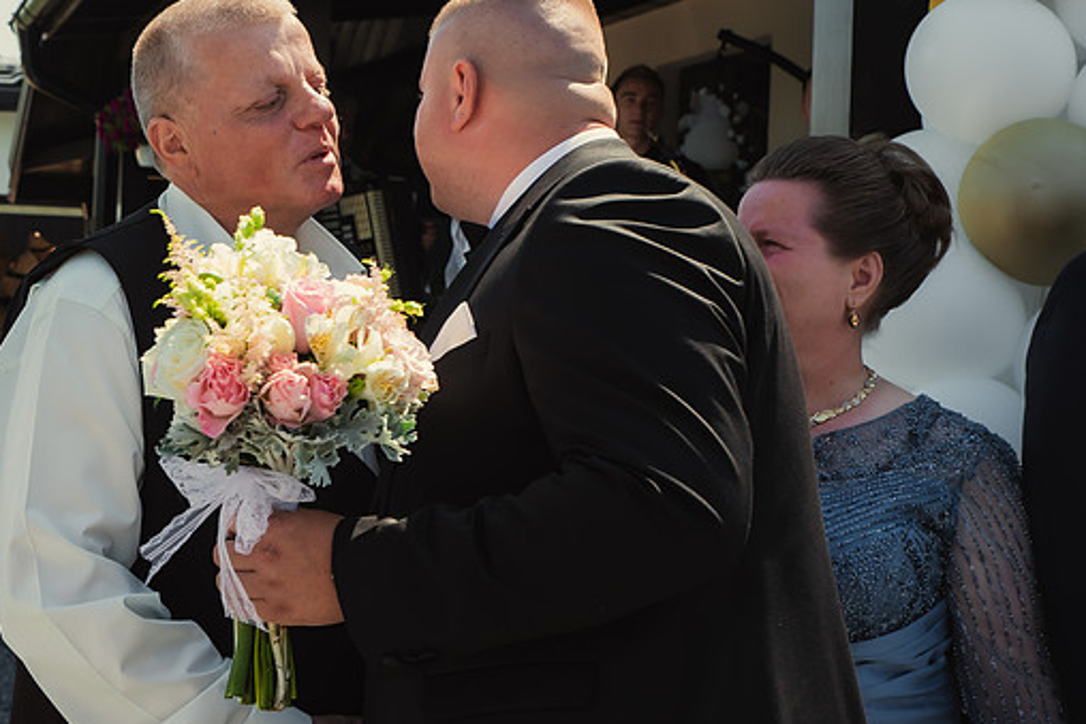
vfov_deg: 17.0
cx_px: 277
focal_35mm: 80
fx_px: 2414
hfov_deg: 25.1
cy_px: 266
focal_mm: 50
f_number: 8
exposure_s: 1/250
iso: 200
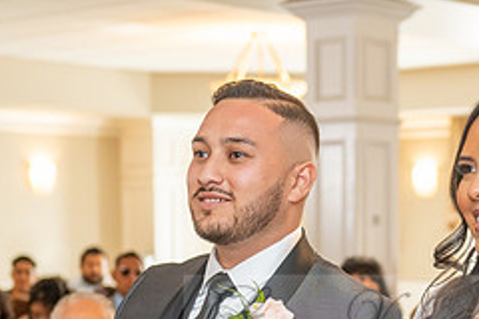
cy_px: 322
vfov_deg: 11.7
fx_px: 1543
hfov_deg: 17.5
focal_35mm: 116
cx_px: 357
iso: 1250
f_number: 3.5
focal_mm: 48
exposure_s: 1/200
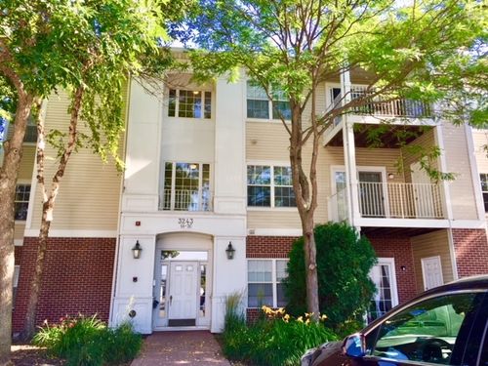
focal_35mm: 29
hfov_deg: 61.7
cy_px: 183
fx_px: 409
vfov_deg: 48.2
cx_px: 244
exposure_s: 1/218
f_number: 2.2
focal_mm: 4.15
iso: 32
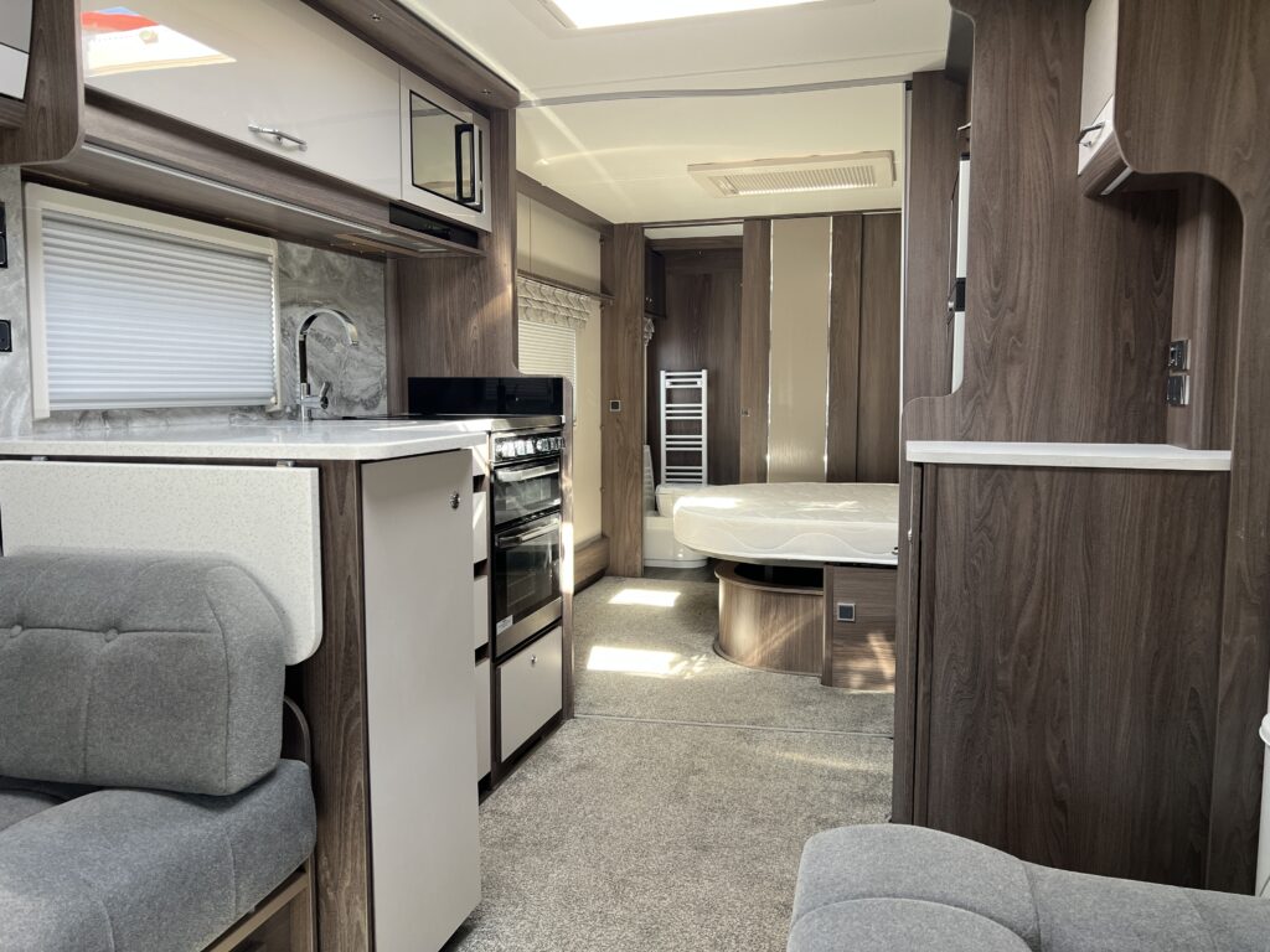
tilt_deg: -3.6
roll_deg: +1.1
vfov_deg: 53.1
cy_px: 476
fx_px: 954
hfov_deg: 67.3
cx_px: 635
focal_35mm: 26
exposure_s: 1/121
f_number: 1.5
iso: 80
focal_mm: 5.7
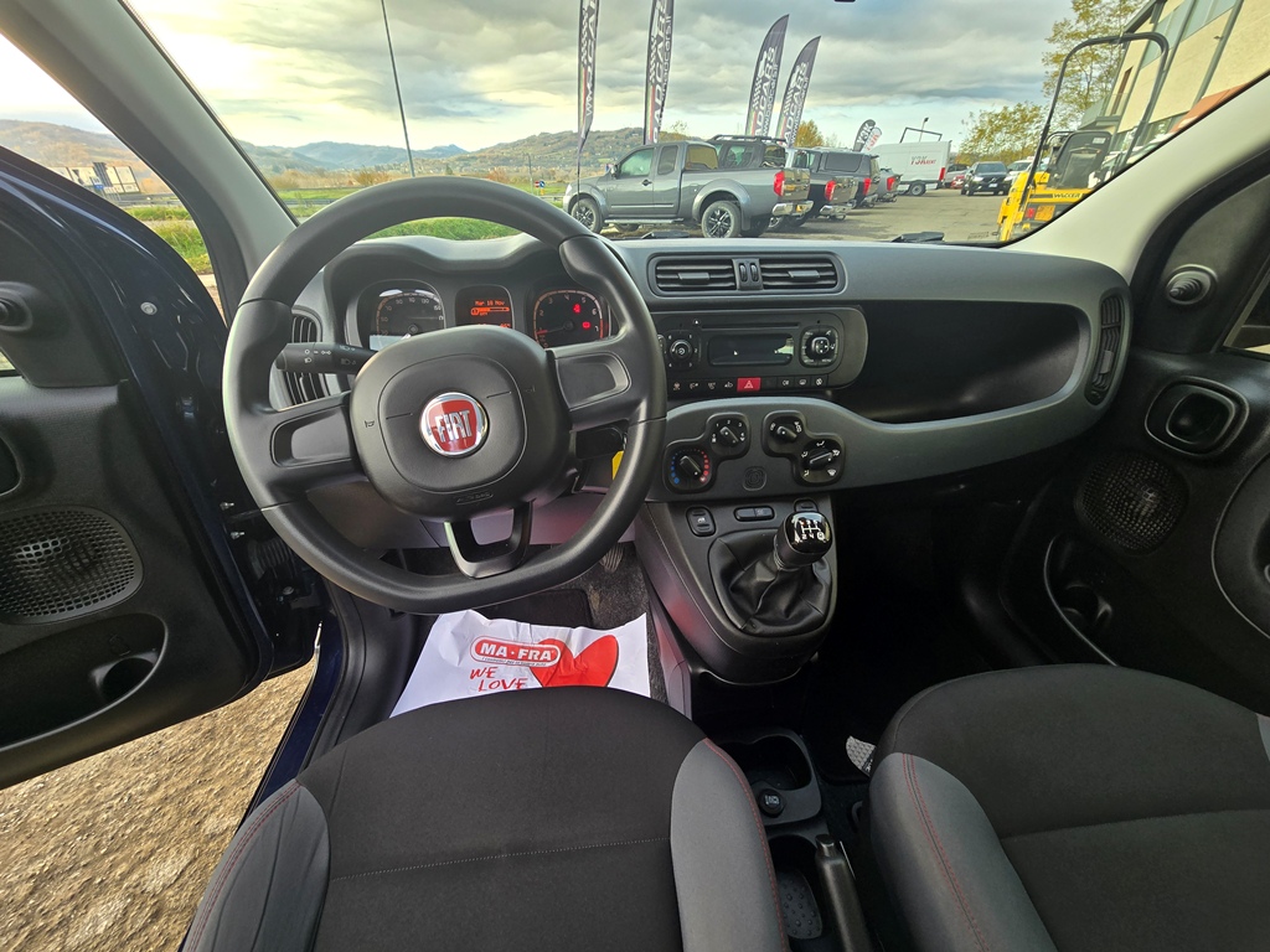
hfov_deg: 106.2
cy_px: 476
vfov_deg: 89.9
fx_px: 477
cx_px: 635
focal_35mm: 13
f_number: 2.2
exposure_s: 1/100
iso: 50
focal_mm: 2.2
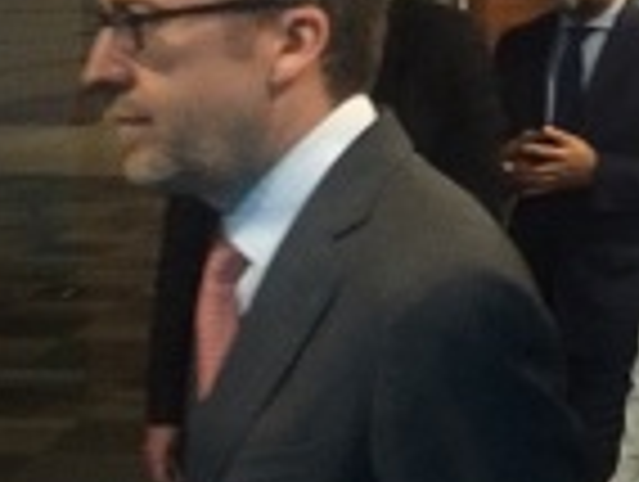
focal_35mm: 100
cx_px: 554
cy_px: 297
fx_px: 1849
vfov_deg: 14.8
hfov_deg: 19.3
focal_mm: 4.15
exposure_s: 1/17
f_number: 2.2
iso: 400
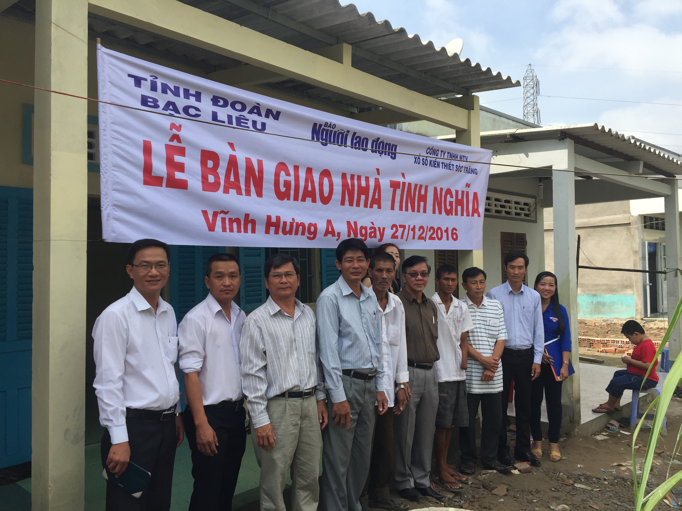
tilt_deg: +1.4
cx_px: 341
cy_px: 256
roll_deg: -1.1
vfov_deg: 48.2
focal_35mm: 29
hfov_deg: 61.7
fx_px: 571
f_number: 2.2
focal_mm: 4.15
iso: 32
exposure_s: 1/1464
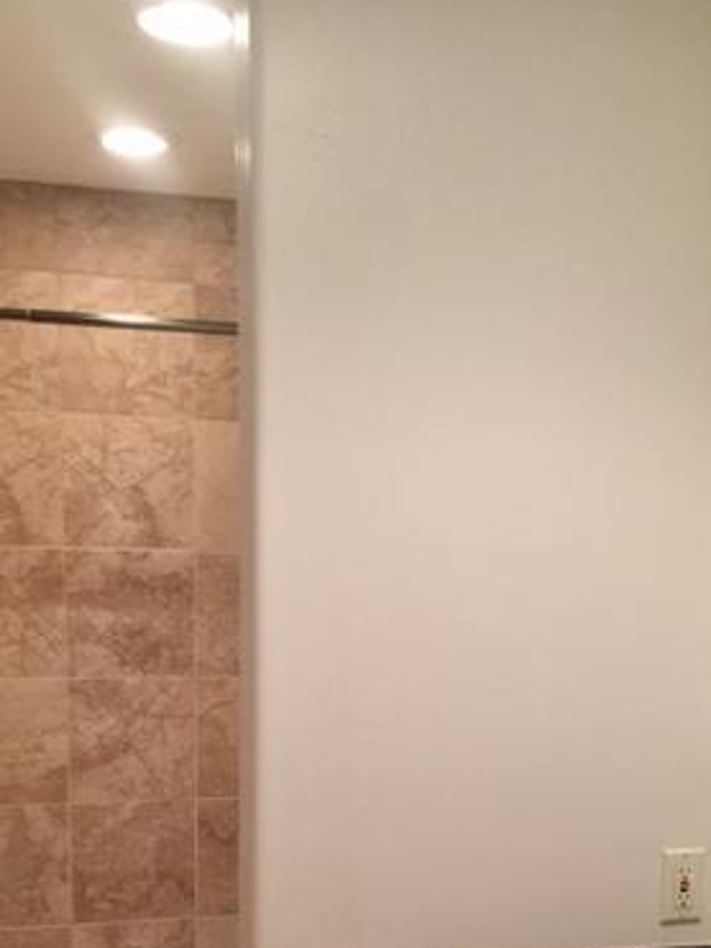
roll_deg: -0.6
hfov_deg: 29.1
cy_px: 779
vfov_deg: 36.7
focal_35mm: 50
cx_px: 409
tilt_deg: -9.0
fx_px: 1370
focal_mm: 4.15
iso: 64
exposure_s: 1/15
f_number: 2.2
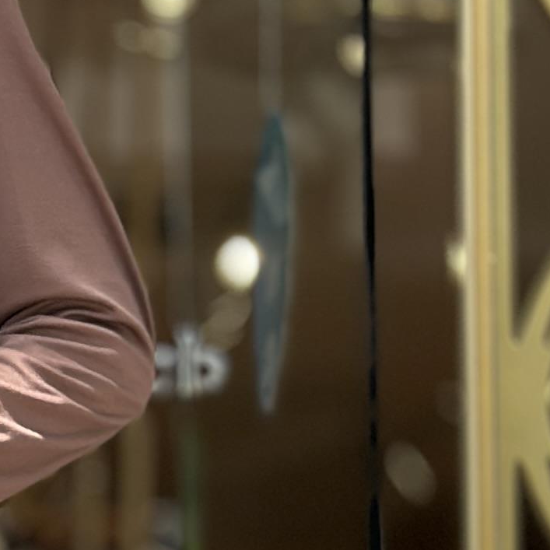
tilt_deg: +4.0
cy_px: 791
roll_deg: -0.6
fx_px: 4350
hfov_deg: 7.1
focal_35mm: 242
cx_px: -357
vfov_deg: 7.1
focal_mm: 6.86
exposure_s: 1/552
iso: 80
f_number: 1.78
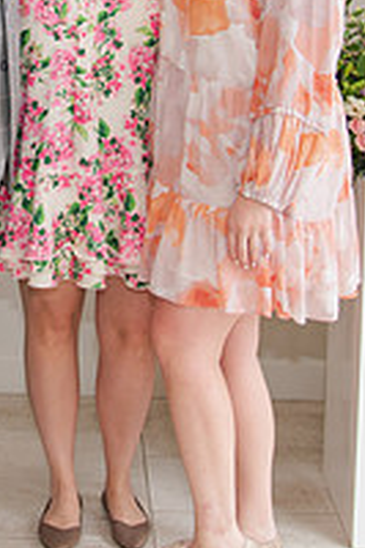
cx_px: -25
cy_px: -8
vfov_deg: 22.4
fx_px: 1325
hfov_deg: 15.3
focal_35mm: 87
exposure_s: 1/200
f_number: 4
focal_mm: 24
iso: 140
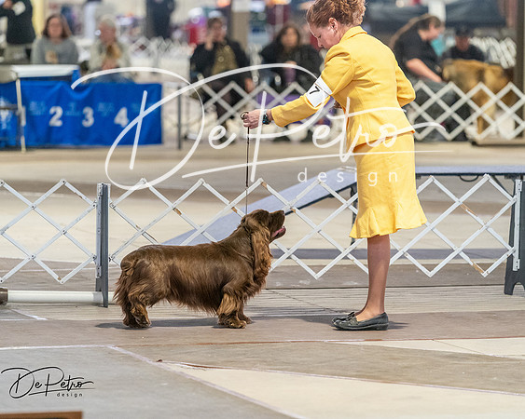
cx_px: 262
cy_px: 210
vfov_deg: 7.3
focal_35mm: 211
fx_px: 3271
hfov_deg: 9.2
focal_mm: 187
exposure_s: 1/250
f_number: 3.5
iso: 6400
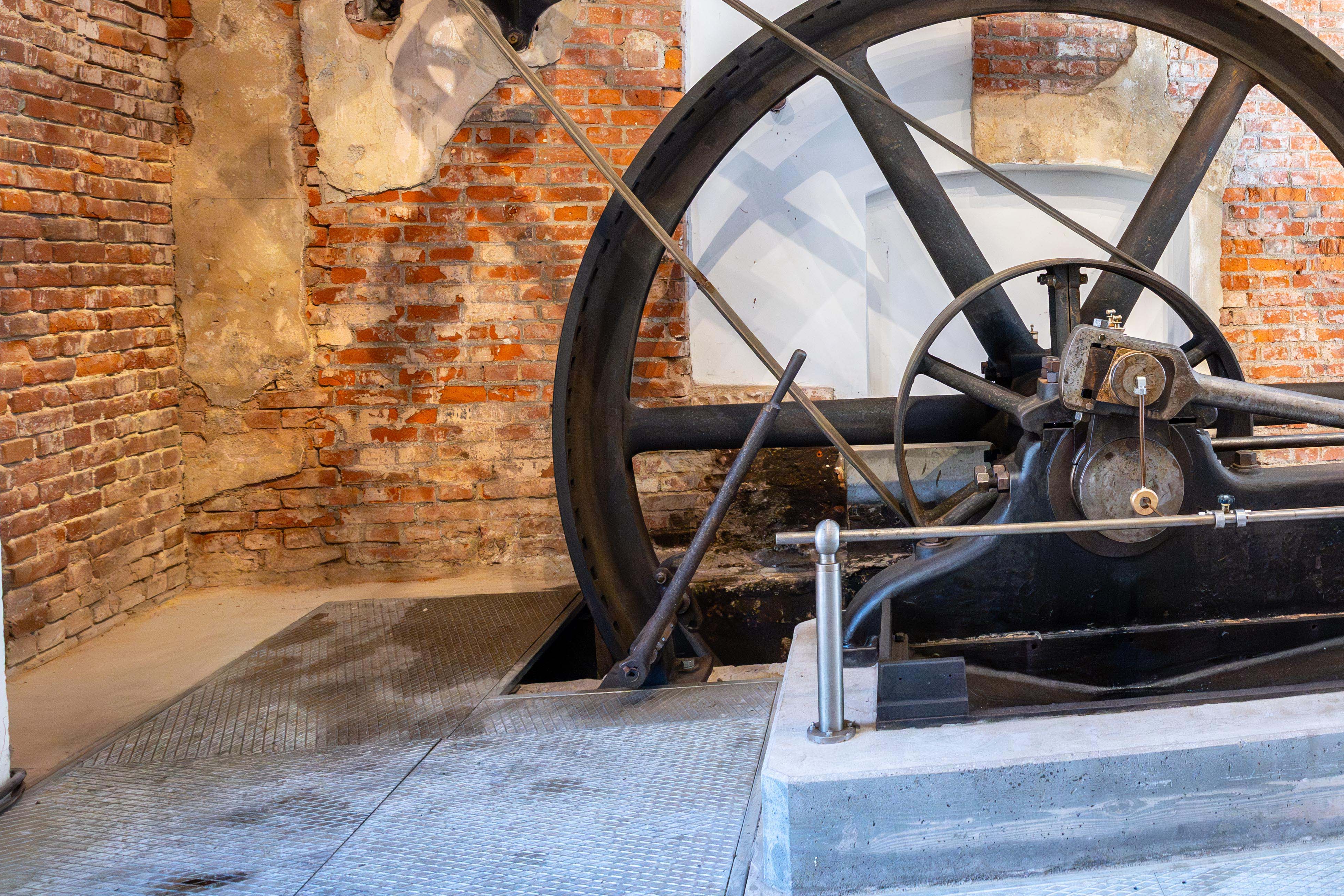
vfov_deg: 42.9
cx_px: 1166
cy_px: 281
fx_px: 1120
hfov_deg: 55.2
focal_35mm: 30
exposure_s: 1/320
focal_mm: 17
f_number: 4.5
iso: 6400
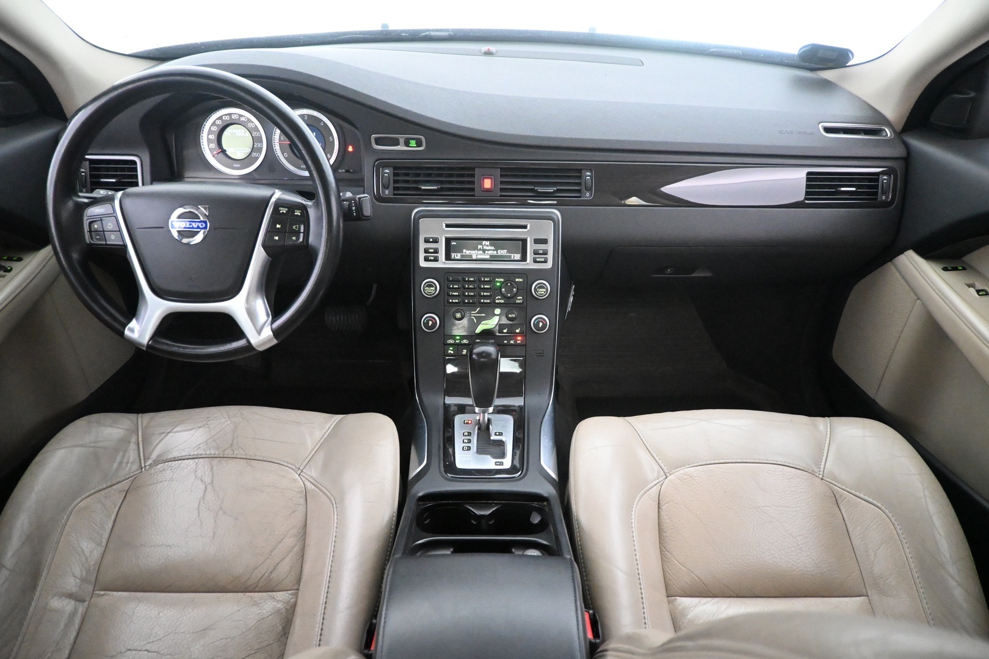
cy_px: 330
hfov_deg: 73.7
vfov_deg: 53.1
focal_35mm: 24
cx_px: 494
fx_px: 659
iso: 9000
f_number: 3.5
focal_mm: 16
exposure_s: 1/60
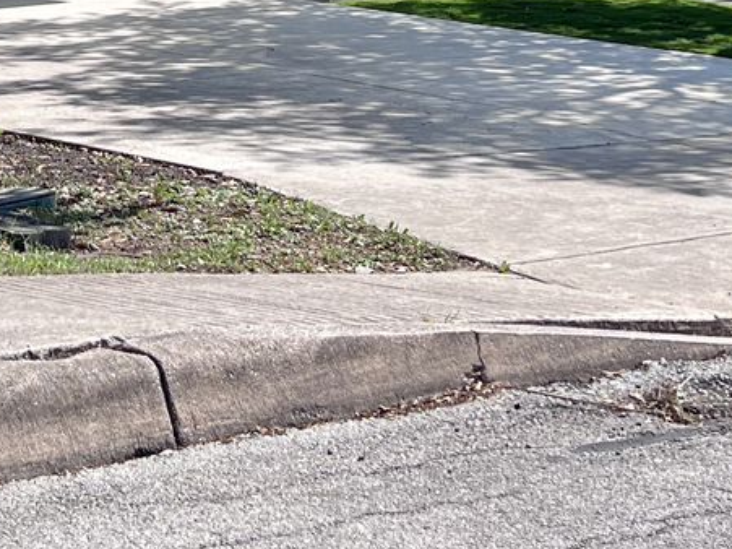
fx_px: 1755
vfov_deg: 16.0
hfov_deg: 22.7
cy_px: -312
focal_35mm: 83
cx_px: 2
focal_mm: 5.7
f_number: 1.5
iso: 50
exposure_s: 1/2915
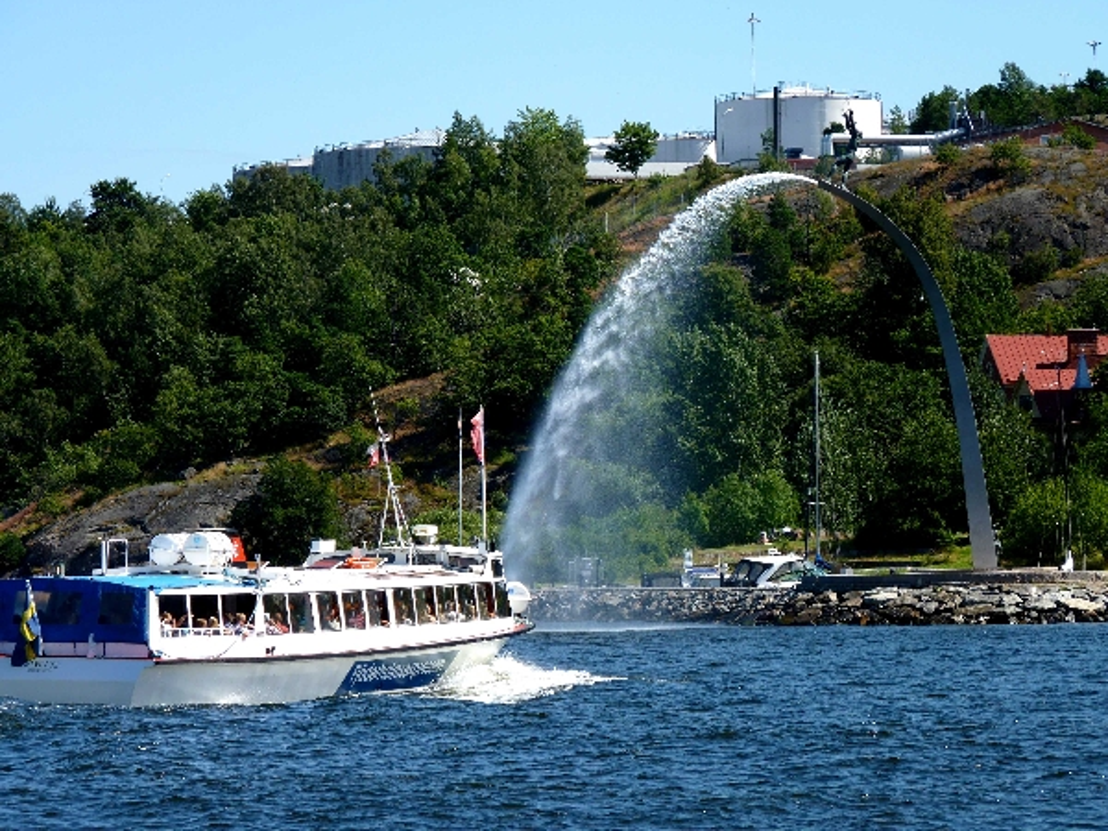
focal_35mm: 201
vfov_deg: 7.4
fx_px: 6434
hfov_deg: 9.8
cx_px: 554
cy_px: 416
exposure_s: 1/640
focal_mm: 35.6
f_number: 4
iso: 80
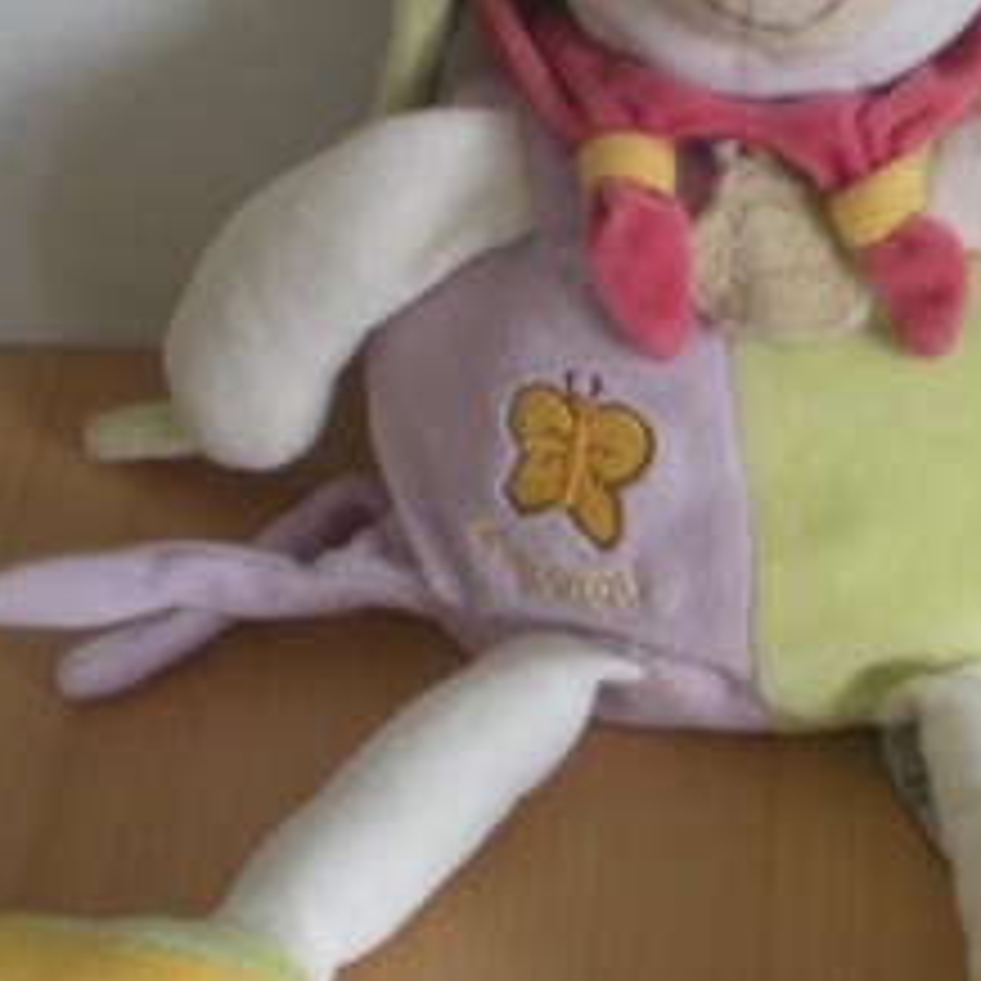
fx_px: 2565
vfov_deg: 21.6
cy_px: 518
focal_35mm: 80
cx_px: 688
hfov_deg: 21.5
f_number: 3.1
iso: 200
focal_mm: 6.3
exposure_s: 1/31.3
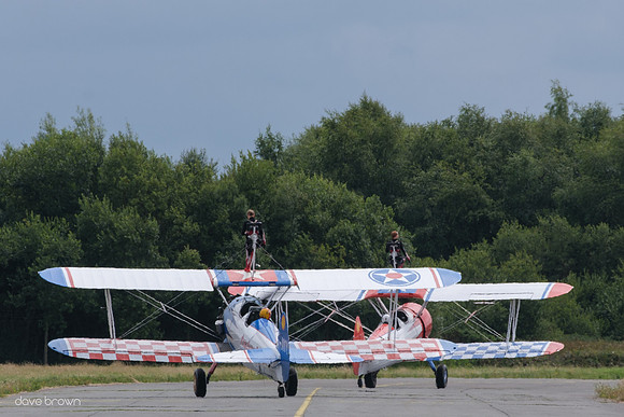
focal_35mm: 603
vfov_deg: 2.3
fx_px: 10449
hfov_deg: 3.4
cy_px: 263
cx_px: 373
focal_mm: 300
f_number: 11
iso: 160
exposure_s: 1/320
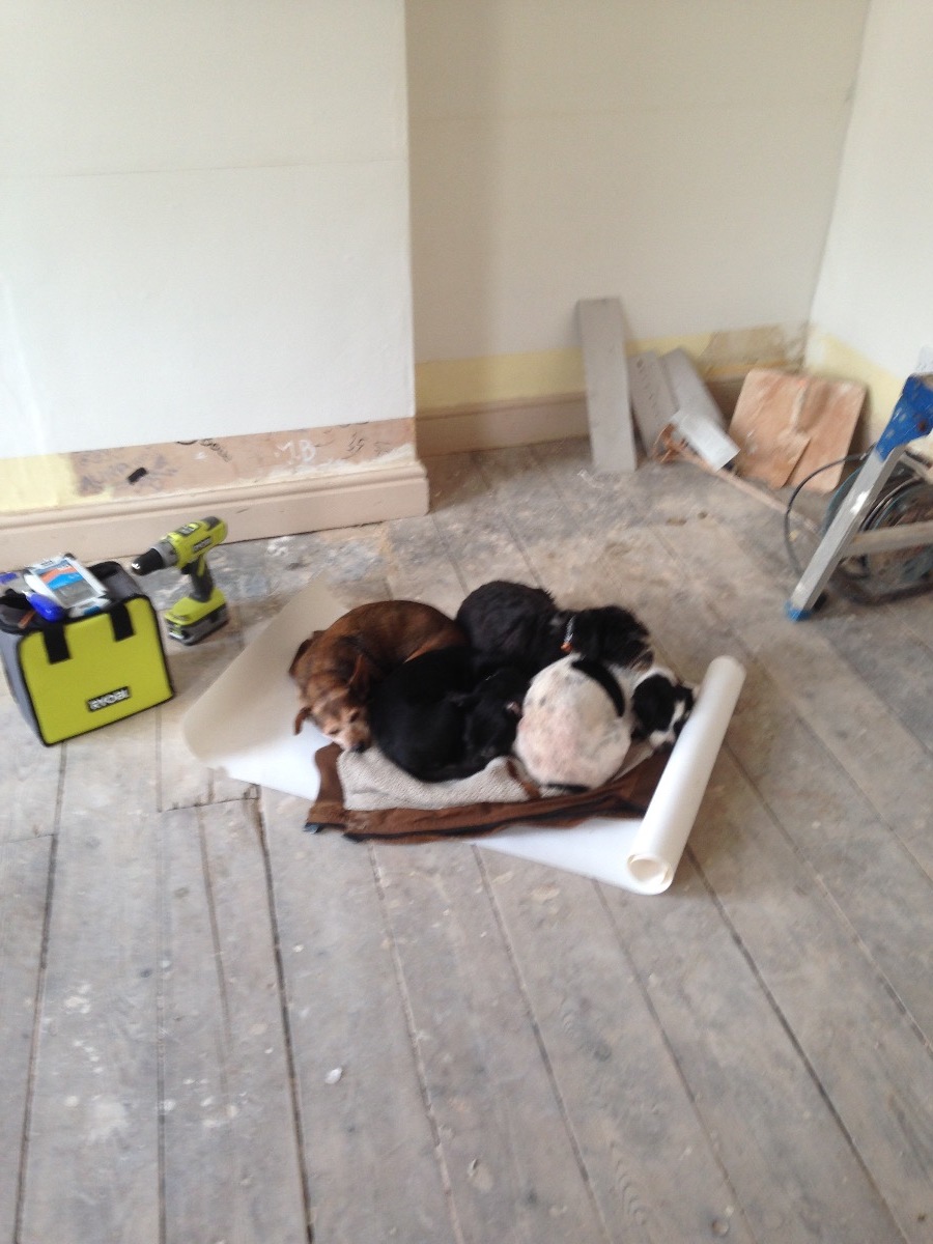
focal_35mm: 33
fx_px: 1186
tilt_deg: -29.7
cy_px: 622
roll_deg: -0.2
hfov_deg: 42.9
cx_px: 466
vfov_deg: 55.4
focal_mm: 4.12
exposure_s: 1/20
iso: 50
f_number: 2.4
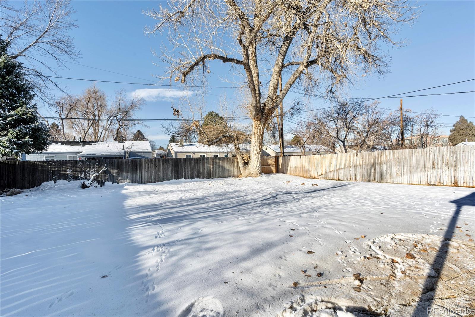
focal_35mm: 16
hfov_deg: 96.7
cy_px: 158
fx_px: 211
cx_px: 238
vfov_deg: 73.7
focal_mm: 16
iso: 64
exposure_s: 1/160
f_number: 11
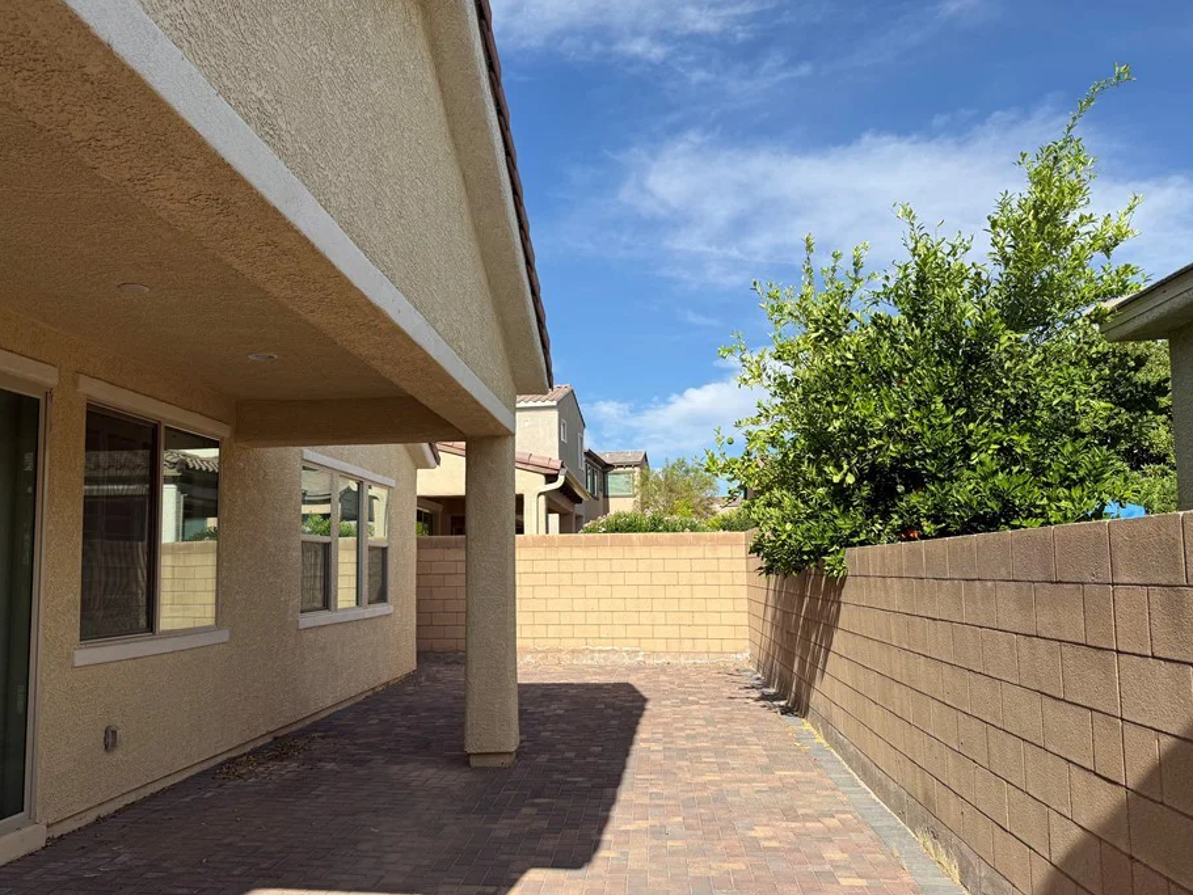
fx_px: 931
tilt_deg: +5.5
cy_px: 481
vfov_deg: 51.3
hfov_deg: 65.2
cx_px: 539
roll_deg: +0.6
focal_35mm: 27
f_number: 1.78
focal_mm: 6.76
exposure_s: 1/4405
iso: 80
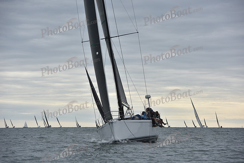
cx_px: 122
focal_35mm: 190
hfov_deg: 10.8
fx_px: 1288
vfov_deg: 7.2
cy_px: 82
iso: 400
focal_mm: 190
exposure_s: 1/1000
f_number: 9
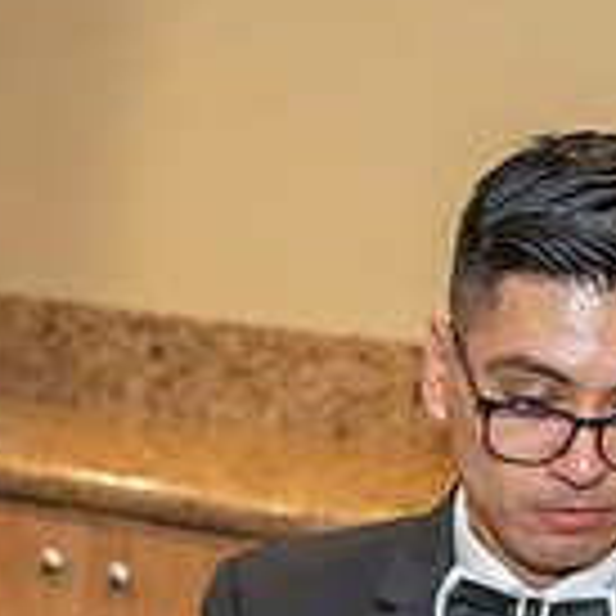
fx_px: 2537
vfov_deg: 13.1
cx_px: -85
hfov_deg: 13.5
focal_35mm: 126
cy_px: 931
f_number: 2.8
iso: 800
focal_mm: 31
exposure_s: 1/160
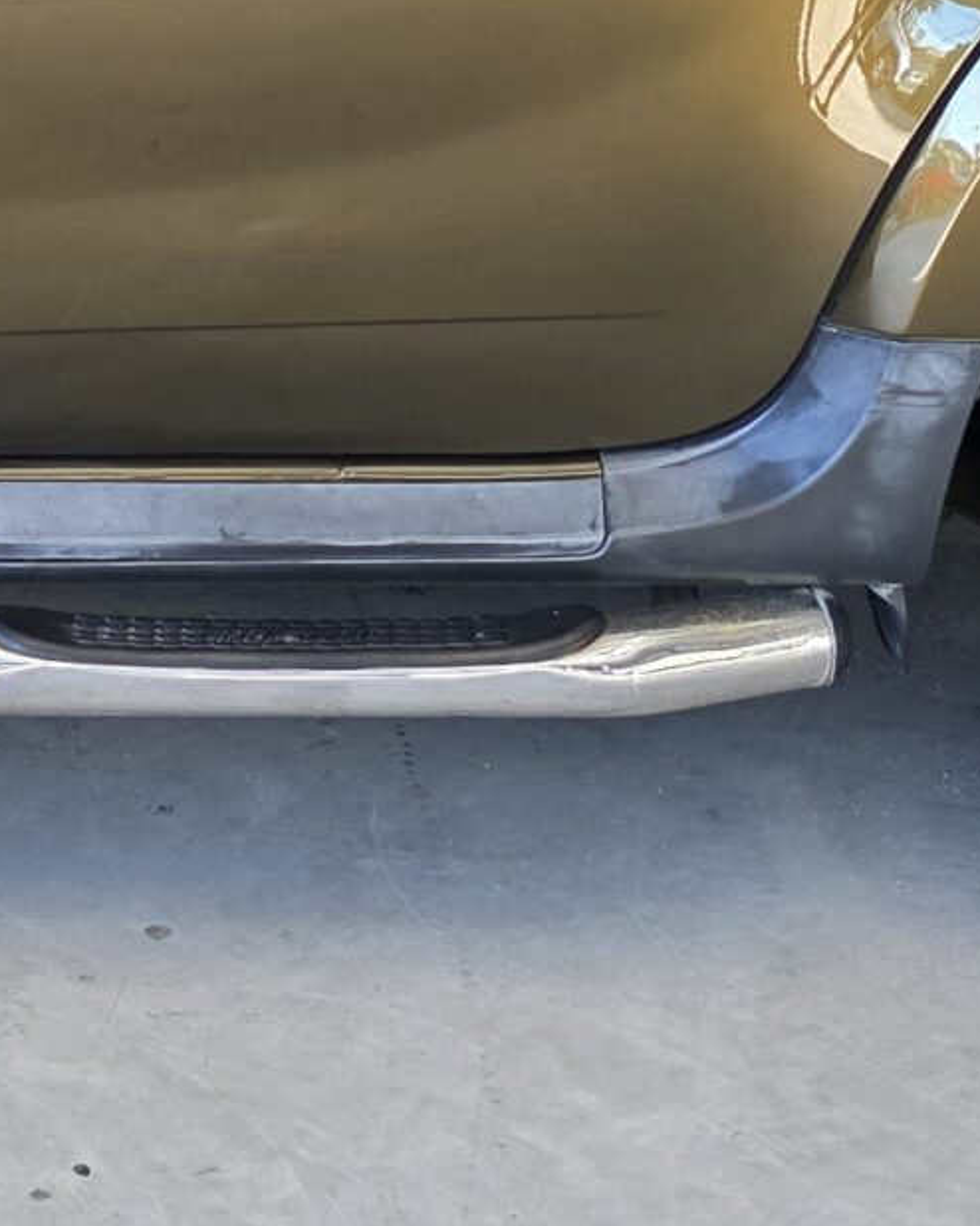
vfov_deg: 18.4
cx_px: -71
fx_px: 3373
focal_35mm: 93
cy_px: -579
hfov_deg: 16.1
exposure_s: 1/180
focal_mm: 6.3
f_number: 1.7
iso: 200
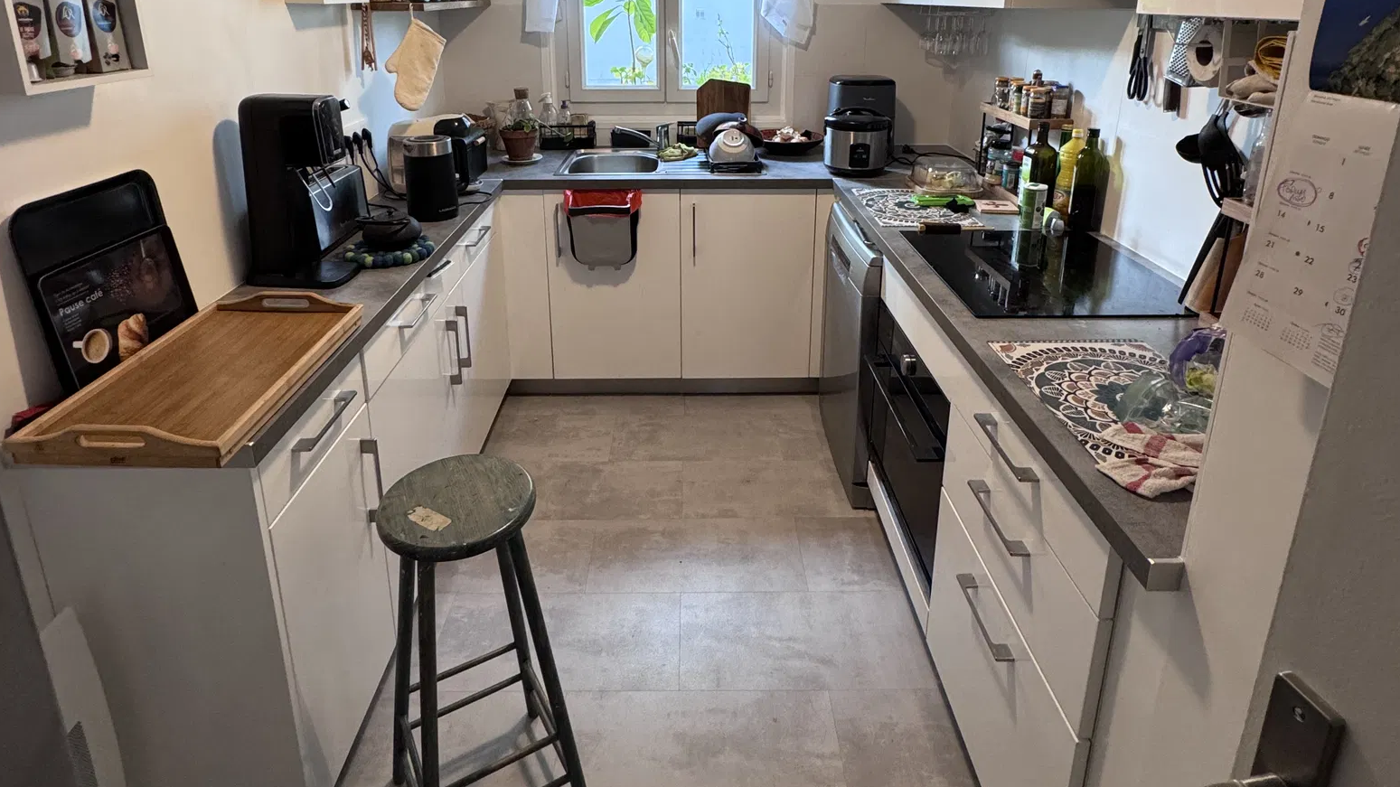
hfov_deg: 83.8
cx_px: 690
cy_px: 214
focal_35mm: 21
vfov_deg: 51.7
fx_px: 780
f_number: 2.2
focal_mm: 2.22
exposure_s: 1/100
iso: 250
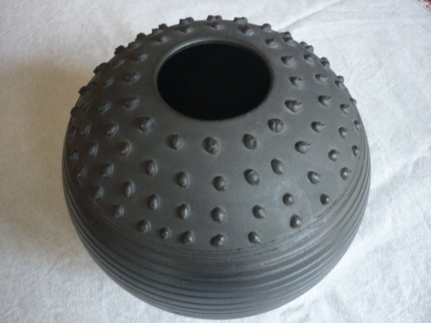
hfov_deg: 55.4
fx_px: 411
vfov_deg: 42.9
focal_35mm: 33
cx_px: 216
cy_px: 162
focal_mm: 5.5
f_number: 2.8
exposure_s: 1/8
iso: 400
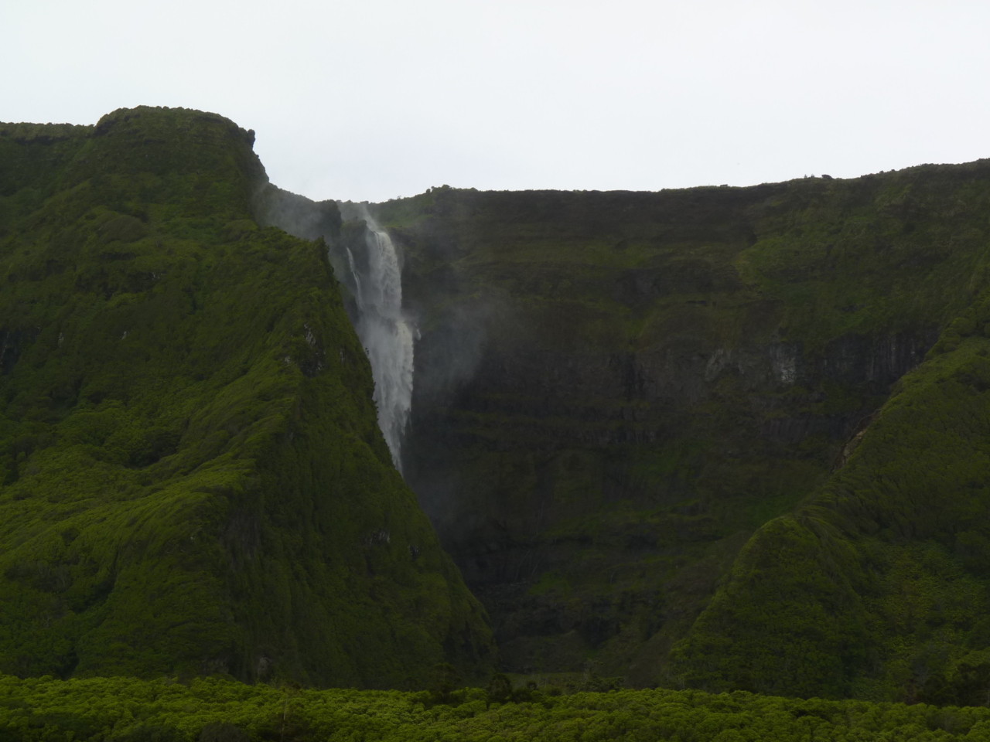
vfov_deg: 14.1
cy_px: 371
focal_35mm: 105
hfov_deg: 18.7
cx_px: 495
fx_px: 3003
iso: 80
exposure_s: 1/400
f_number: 5.6
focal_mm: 18.7
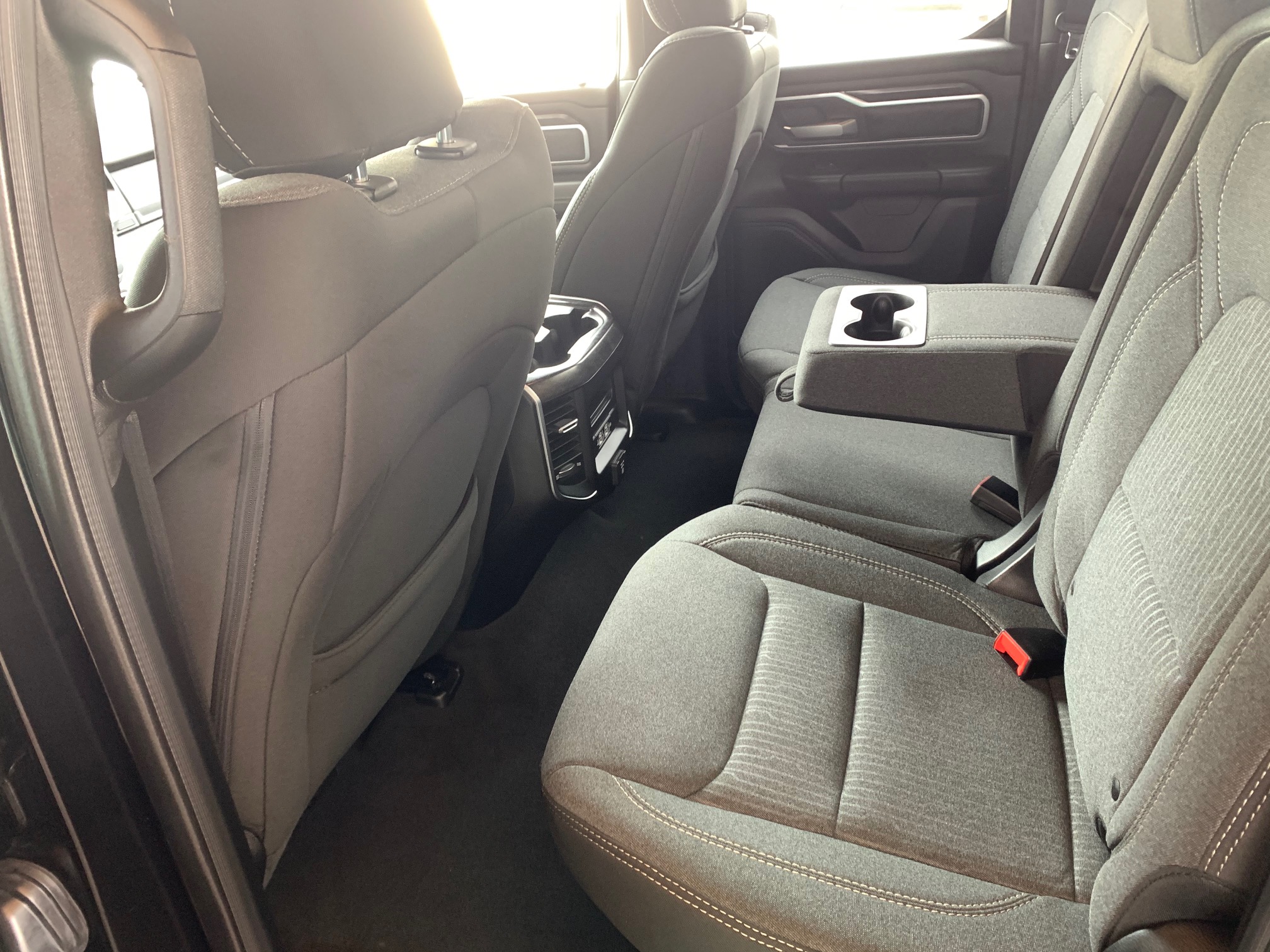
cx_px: 635
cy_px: 476
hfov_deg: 67.3
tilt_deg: -29.2
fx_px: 954
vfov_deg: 53.1
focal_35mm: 26
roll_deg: +5.2
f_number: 1.8
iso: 250
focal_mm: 4.25
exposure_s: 1/60
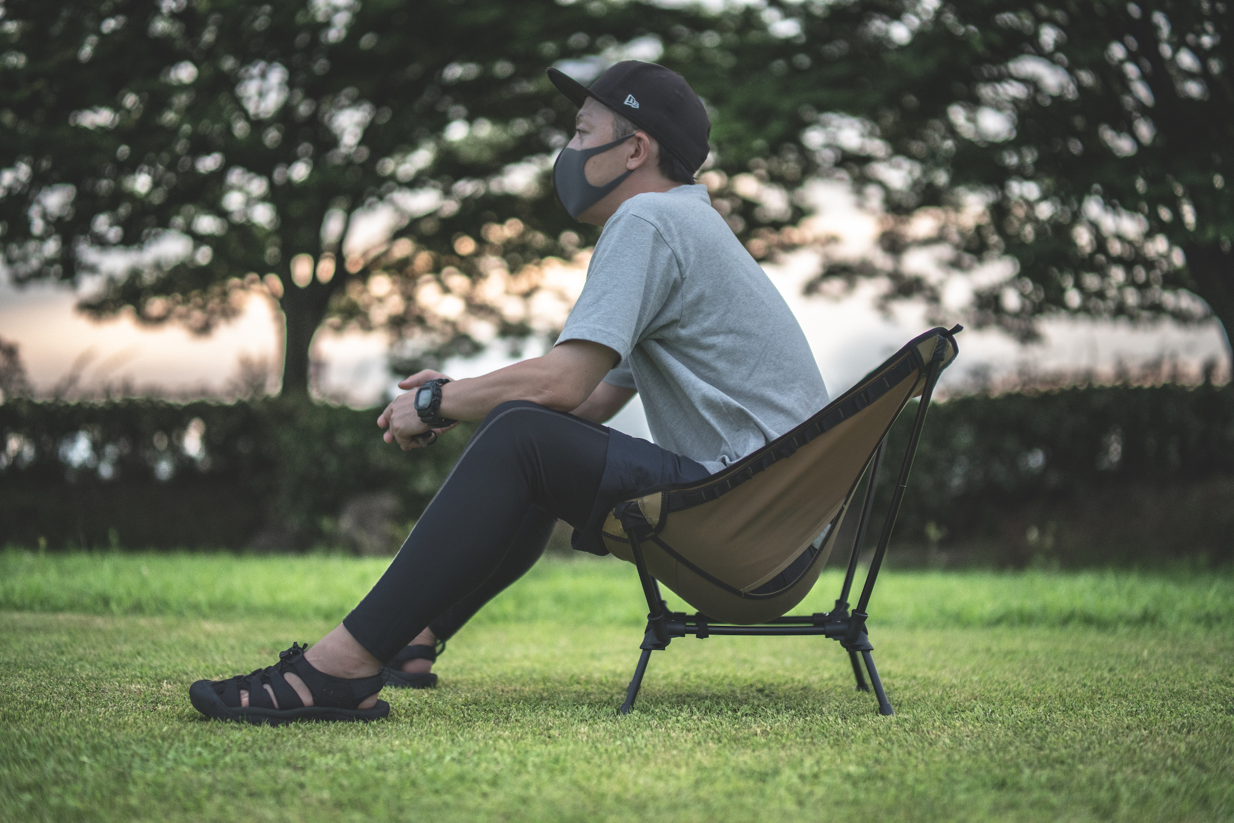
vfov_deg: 27.0
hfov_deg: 39.6
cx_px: 617
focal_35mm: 50
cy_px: 412
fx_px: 1714
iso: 1600
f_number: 1.4
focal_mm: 50
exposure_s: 1/500
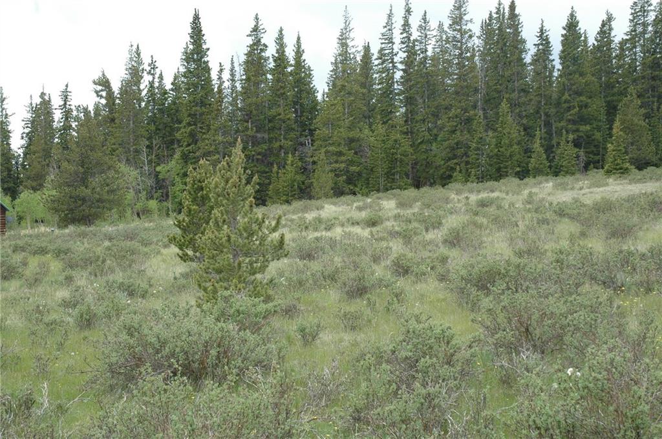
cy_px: 220
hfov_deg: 38.9
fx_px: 936
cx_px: 331
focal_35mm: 51
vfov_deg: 26.4
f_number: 11
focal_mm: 34
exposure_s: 1/80
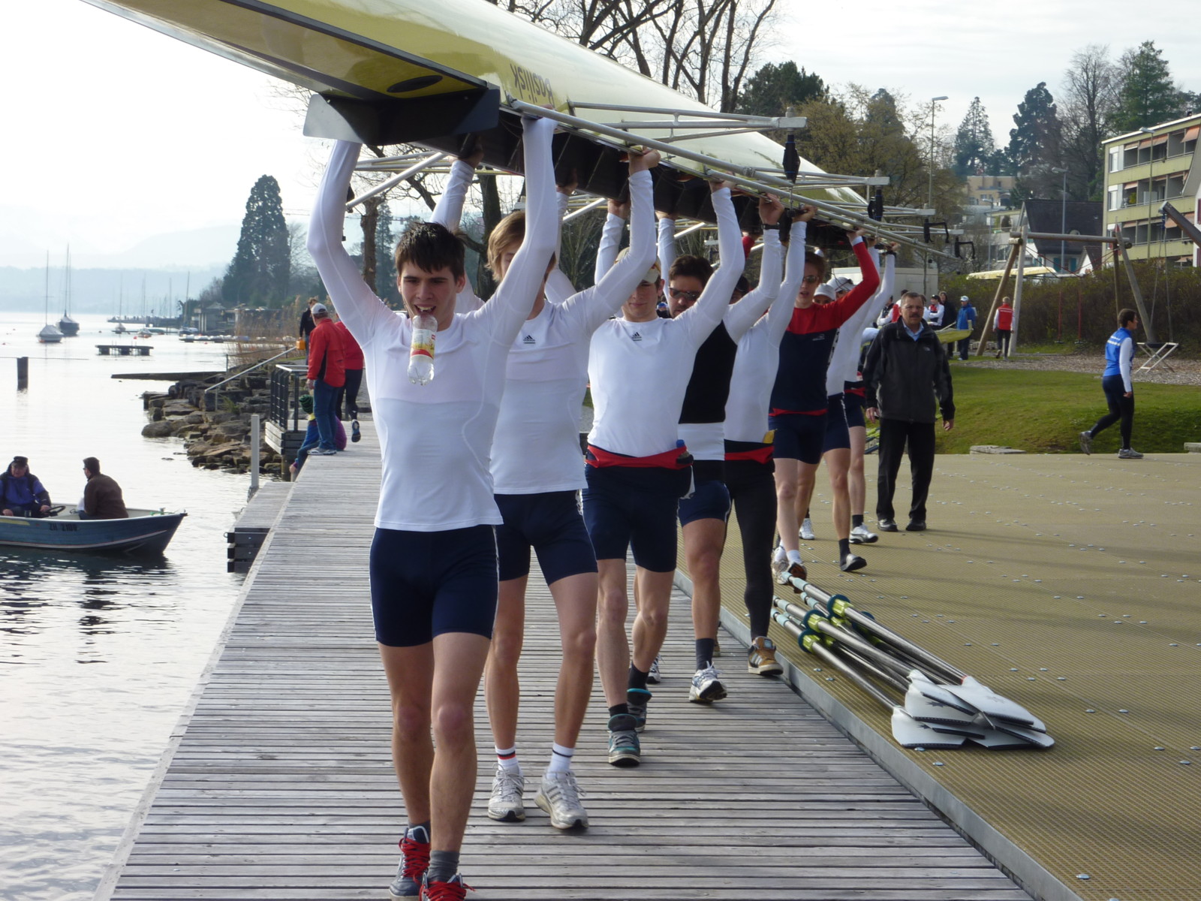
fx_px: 2325
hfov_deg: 29.0
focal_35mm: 67
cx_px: 600
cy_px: 450
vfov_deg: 21.9
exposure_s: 1/320
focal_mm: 11
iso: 80
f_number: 4.1
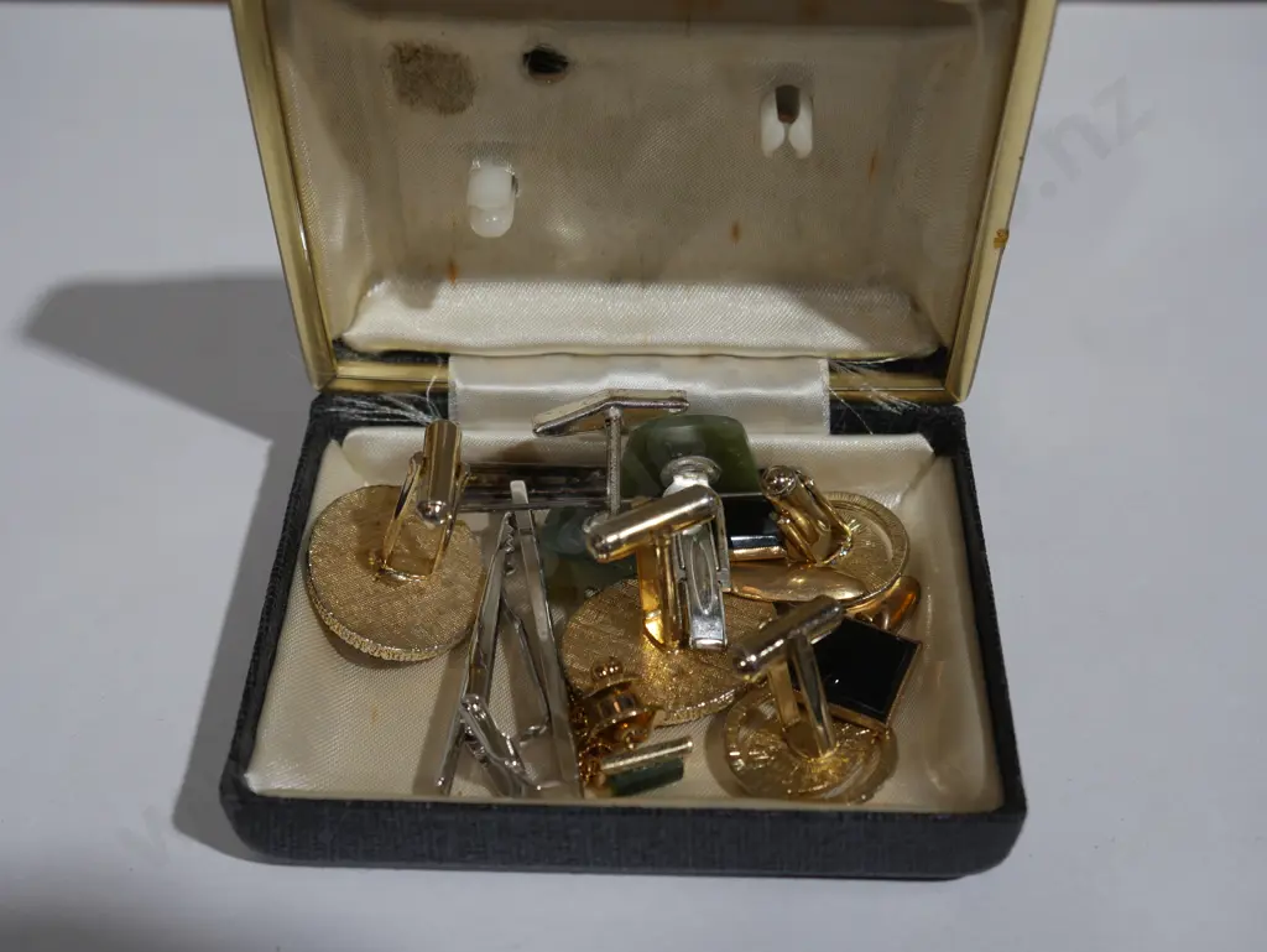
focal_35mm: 46
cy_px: 476
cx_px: 634
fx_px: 1684
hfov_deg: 41.2
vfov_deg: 31.5
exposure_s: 1/60
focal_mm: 23
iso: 250
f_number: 5.1
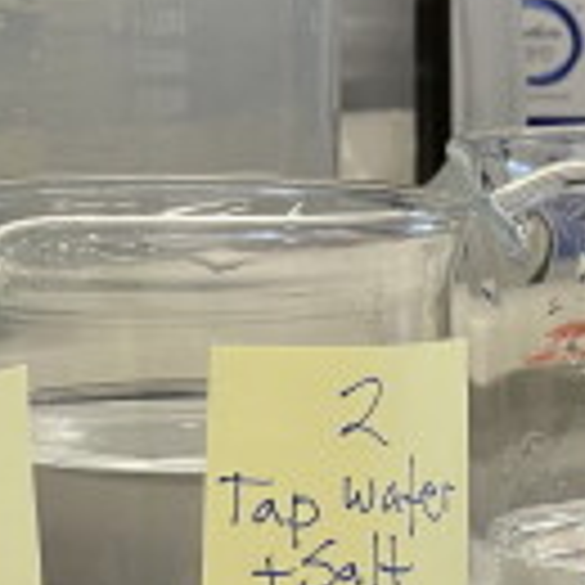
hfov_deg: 9.4
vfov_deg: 9.3
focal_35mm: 186
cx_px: 522
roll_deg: -0.6
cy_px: 648
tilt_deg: -11.6
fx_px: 3556
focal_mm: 6
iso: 125
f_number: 2
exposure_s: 1/120
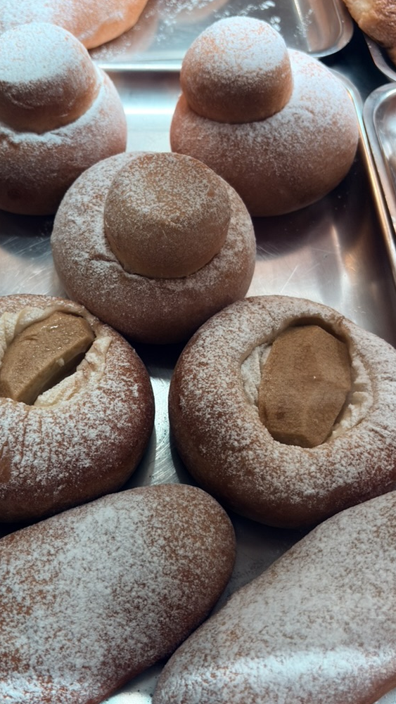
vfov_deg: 51.6
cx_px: 132
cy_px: 347
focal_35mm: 39
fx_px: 728
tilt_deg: -58.5
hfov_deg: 30.2
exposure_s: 1/50
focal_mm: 5.96
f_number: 1.6
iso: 160
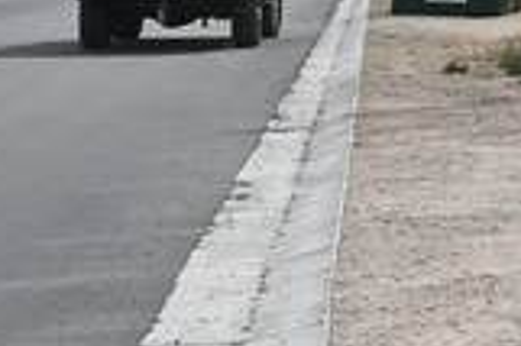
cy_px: 234
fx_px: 2761
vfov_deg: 7.2
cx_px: 2000
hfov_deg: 7.7
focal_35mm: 191
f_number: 8
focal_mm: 16
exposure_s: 1/500
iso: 100
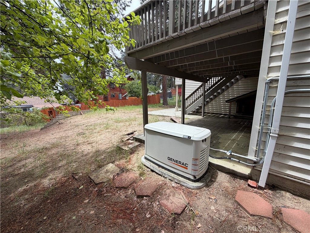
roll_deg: +1.2
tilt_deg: -9.3
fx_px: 125
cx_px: 155
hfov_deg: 102.1
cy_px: 116
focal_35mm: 14
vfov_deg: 85.7
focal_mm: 2.22
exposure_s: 1/502
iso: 50
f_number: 2.2
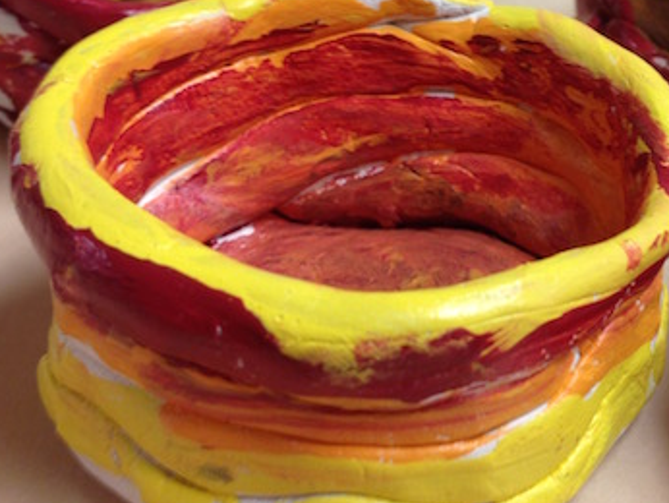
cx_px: 516
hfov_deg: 31.0
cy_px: 130
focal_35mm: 61
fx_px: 1180
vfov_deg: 23.8
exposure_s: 1/24
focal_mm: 4.12
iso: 50
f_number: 2.4
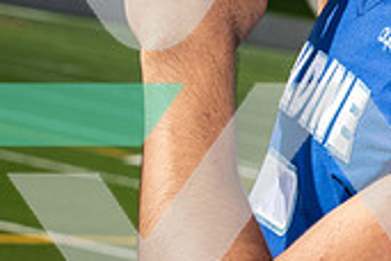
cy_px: -72
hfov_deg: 8.5
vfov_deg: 5.8
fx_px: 2574
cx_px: 535
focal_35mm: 237
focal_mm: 70
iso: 125
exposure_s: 1/250
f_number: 8
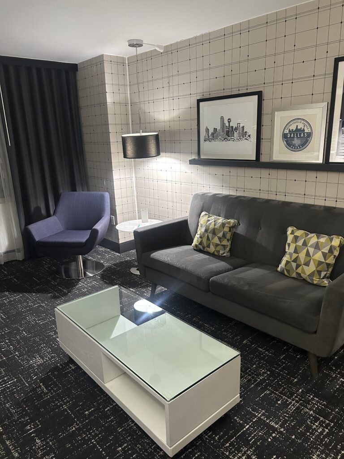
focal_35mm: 26
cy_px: 230
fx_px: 345
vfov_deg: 67.3
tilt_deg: -15.9
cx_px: 172
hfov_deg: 53.1
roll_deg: +1.9
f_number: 1.5
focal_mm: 5.7
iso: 500
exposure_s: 1/60
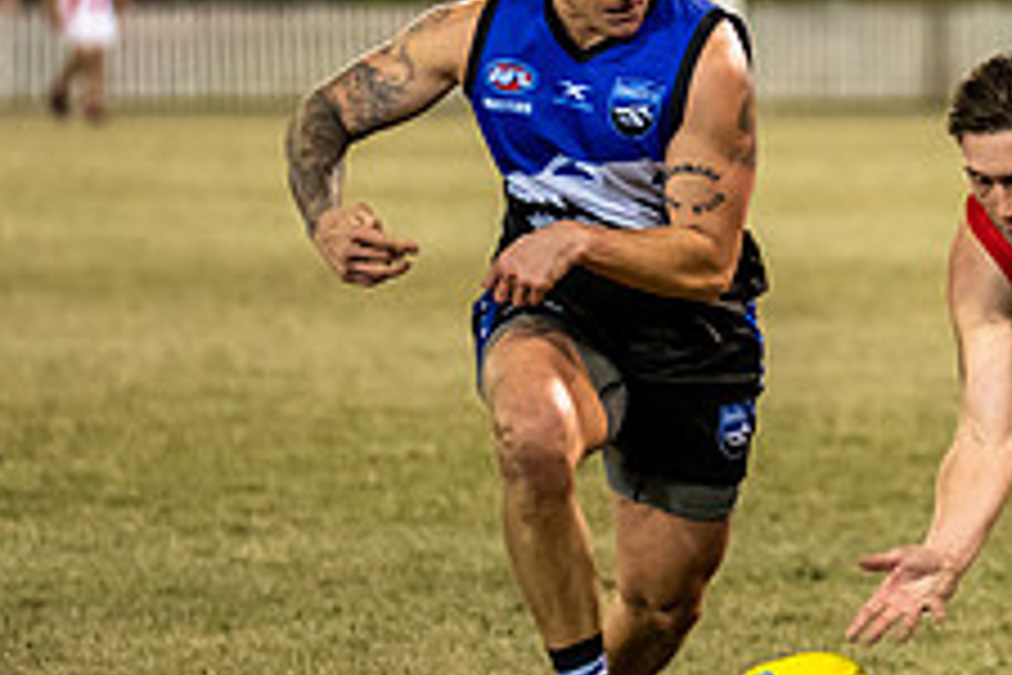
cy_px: 146
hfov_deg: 4.2
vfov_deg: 2.8
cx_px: 1254
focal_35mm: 487
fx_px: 13689
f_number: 2.8
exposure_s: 1/1250
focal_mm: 155
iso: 2500
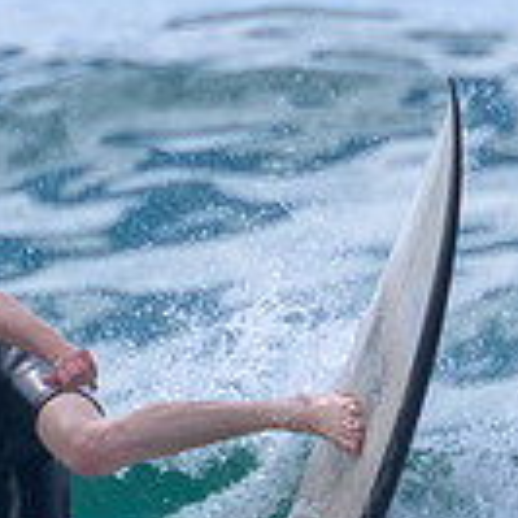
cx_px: 51
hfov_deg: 0.4
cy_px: 763
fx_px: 68854
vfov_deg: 0.4
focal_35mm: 4067
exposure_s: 1/2000
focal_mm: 800
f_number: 11
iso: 800
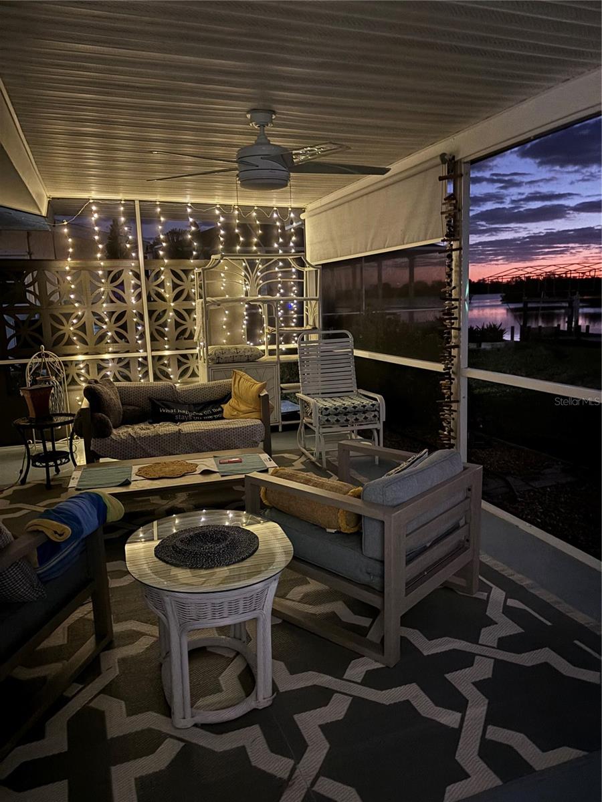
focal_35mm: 26
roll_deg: +0.6
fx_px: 603
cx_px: 301
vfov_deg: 67.3
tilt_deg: -11.4
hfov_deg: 53.1
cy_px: 401
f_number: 1.6
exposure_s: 1/9
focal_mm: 5.96
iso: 1600
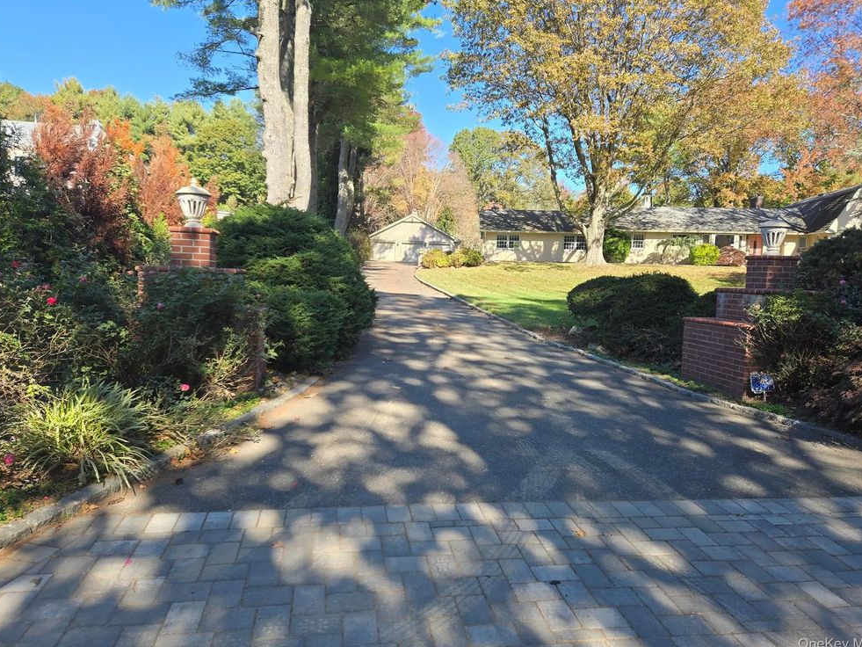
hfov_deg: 71.6
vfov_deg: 56.8
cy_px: 316
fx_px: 598
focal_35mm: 24
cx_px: 438
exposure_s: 1/631
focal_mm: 5.4
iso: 25
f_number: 1.8
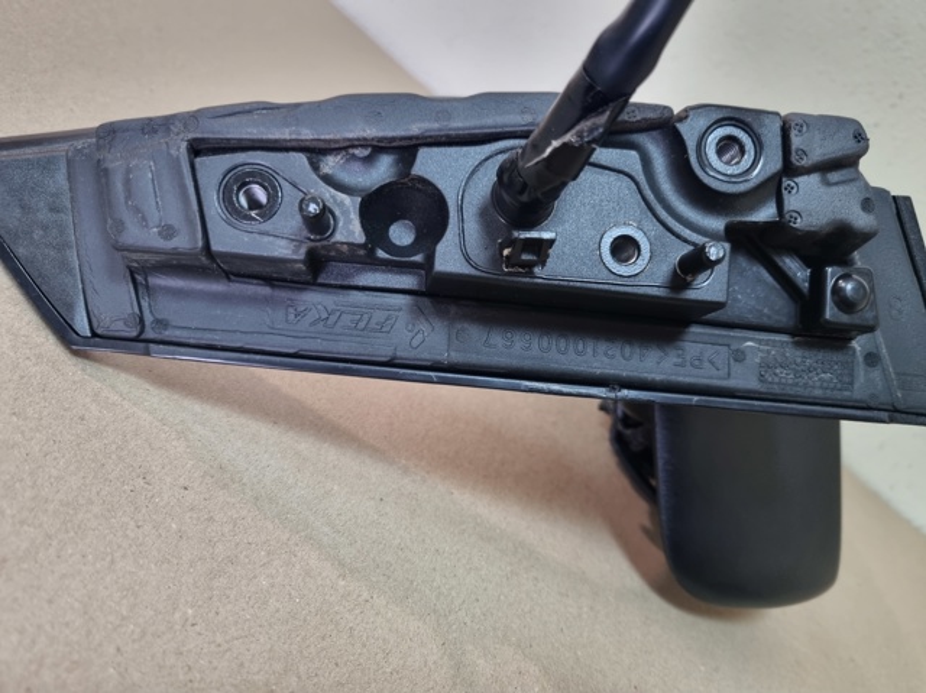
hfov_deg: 67.3
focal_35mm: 26
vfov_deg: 53.0
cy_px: 346
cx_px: 463
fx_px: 695
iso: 320
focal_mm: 5.4
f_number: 1.8
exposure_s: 1/50
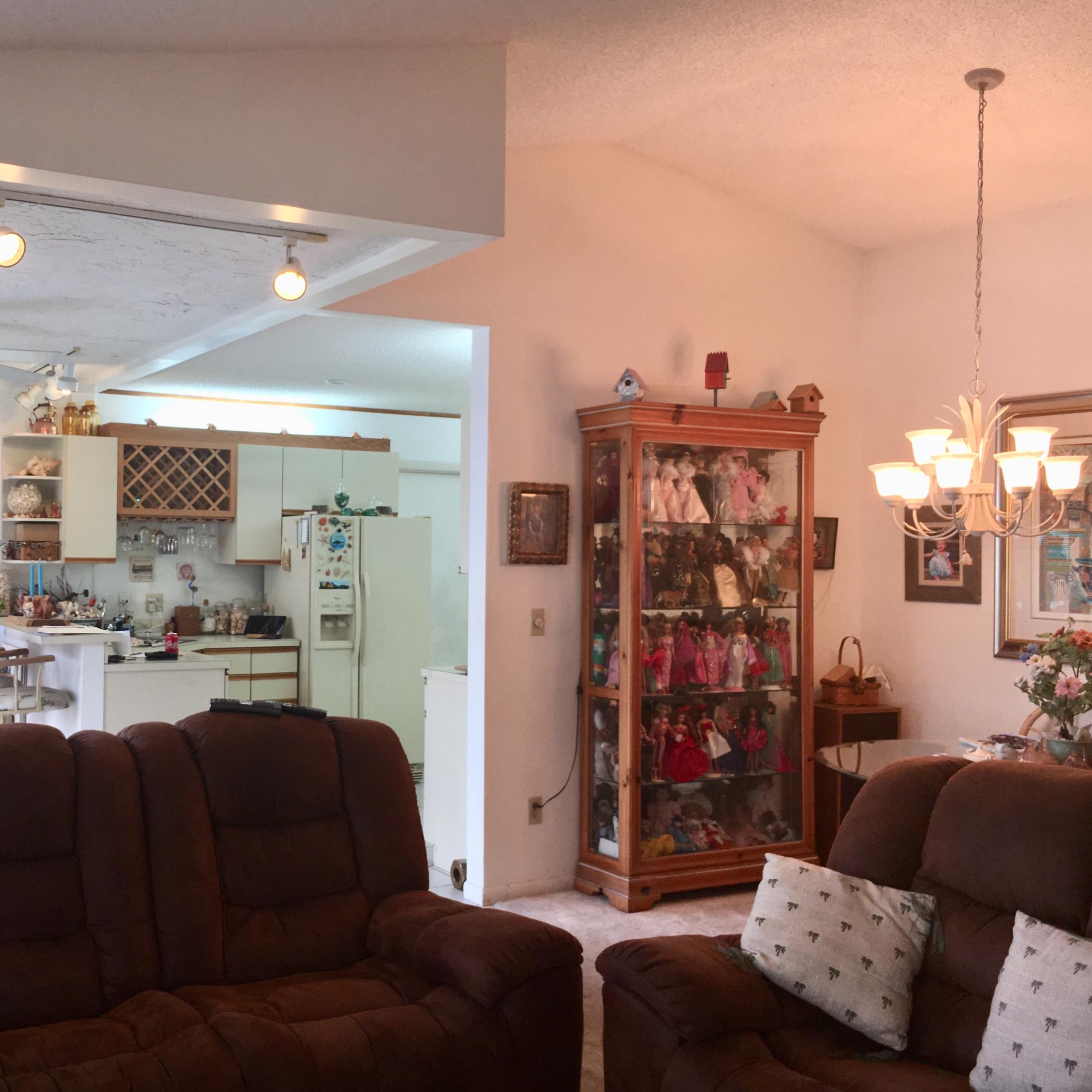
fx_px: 1249
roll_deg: -0.8
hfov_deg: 46.4
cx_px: 357
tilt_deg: -0.3
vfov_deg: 47.2
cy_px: 542
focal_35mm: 35
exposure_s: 1/66
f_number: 2.2
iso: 25
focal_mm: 4.15
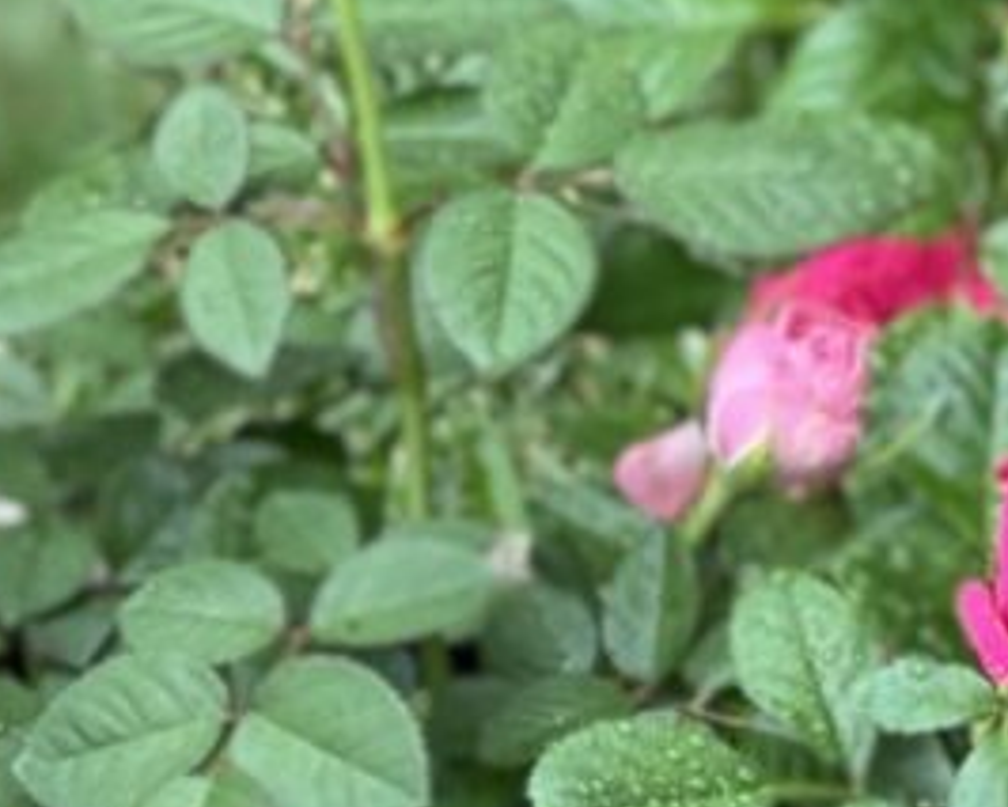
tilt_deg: -46.6
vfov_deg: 3.2
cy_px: 1595
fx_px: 14355
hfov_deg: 4.0
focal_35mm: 481
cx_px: 129
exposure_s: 1/121
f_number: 2.2
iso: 25
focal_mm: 7.5
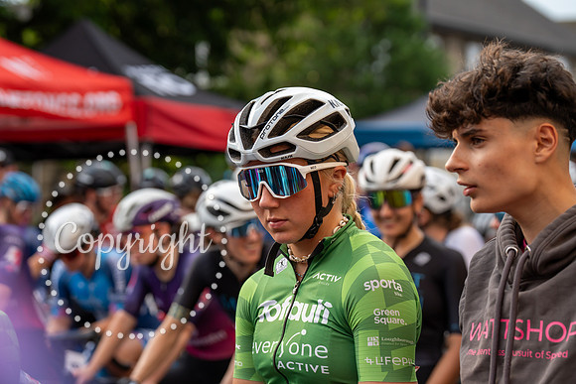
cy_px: 192
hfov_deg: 19.5
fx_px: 1680
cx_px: 288
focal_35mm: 105
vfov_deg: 13.0
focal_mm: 105
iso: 500
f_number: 4.5
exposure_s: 1/1250
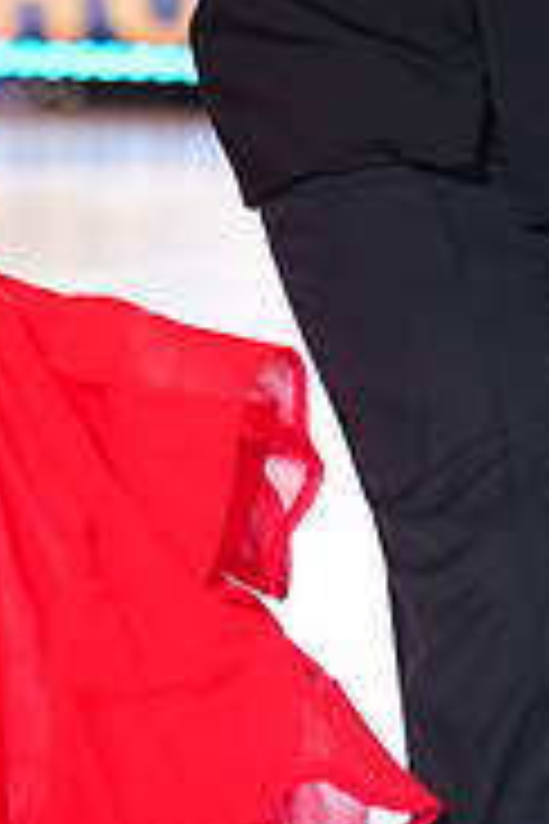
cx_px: -61
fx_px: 5078
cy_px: -324
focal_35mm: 222
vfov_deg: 9.1
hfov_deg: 6.2
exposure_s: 1/500
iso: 2000
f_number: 2.8
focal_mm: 70
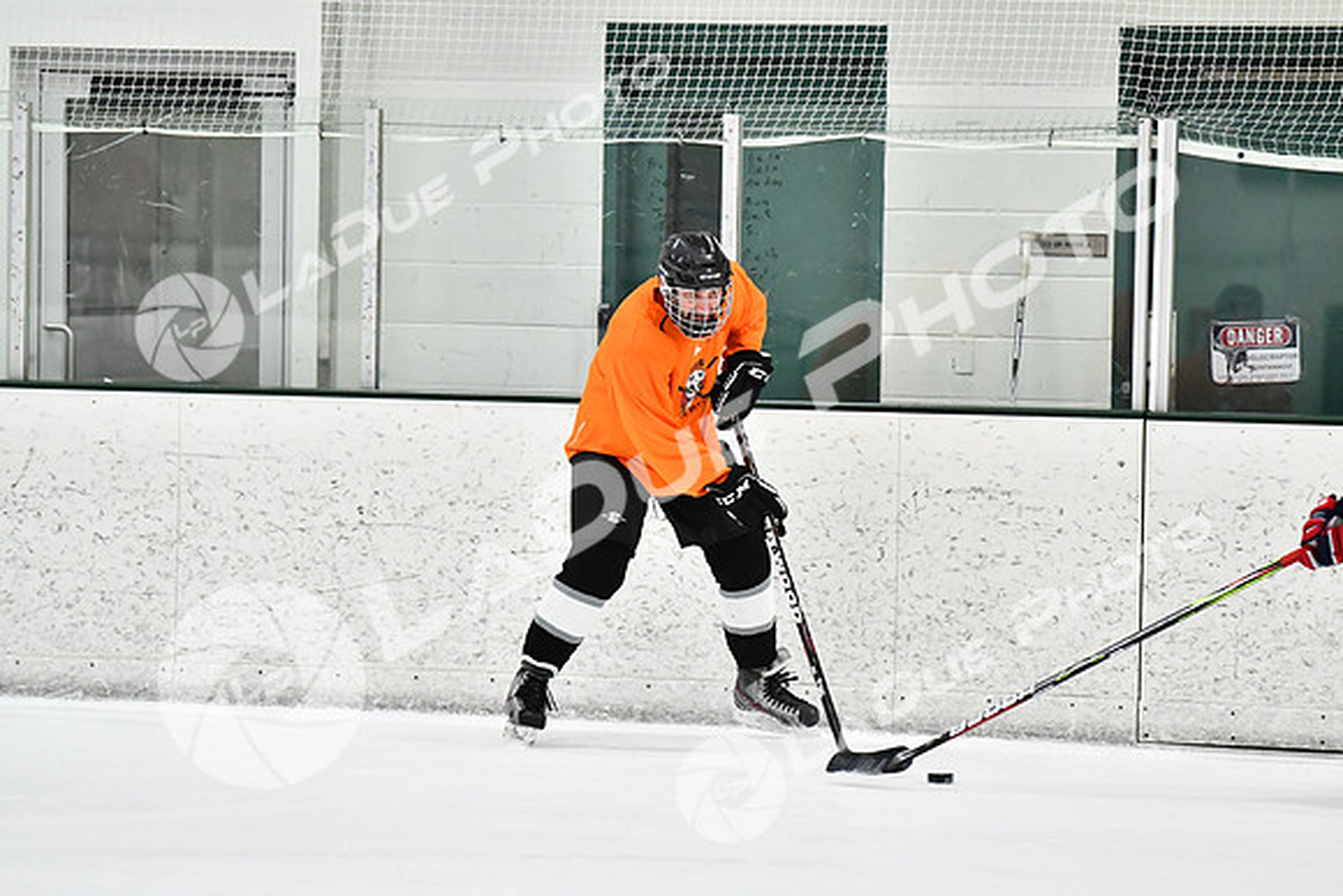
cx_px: 672
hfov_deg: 10.5
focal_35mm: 195
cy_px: 448
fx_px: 7276
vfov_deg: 7.0
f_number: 2.8
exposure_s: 1/1250
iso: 5000
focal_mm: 130
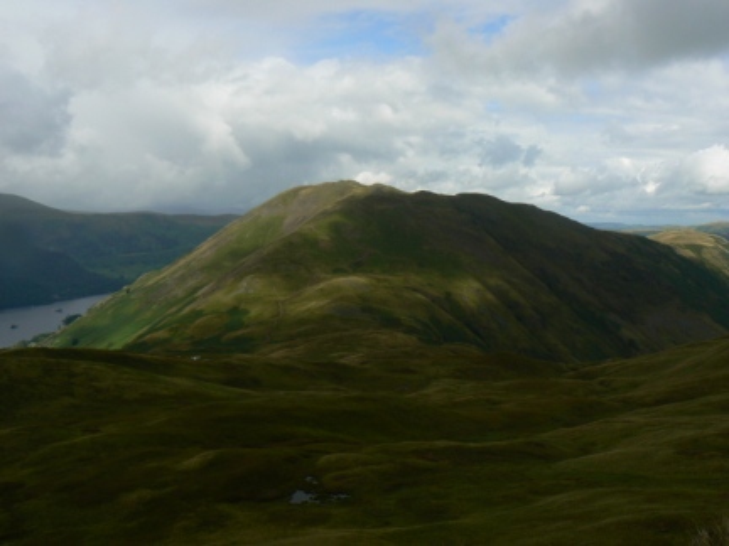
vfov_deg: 39.7
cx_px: 364
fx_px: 758
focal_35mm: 36
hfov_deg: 51.4
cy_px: 273
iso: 80
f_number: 8
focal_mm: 6
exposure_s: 1/400
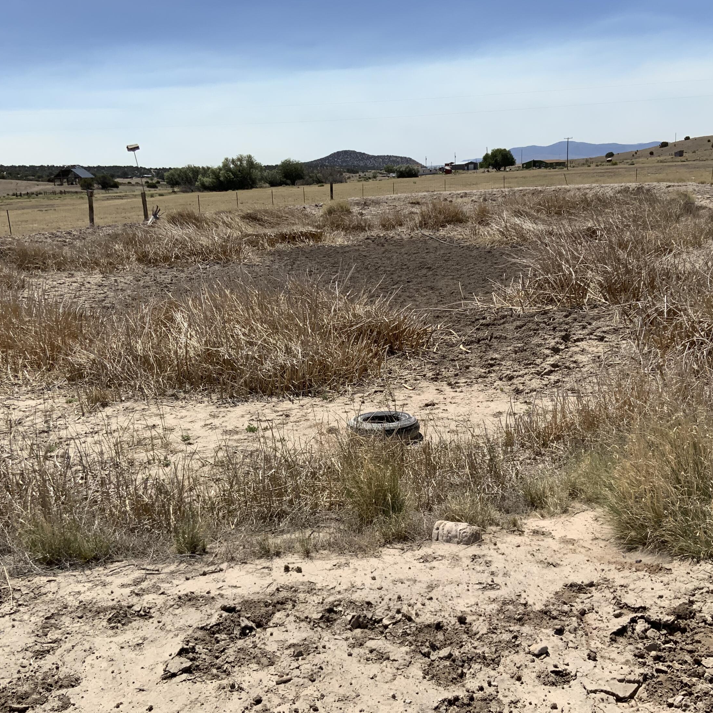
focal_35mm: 35
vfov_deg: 47.2
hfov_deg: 47.2
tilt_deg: -11.1
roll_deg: +3.3
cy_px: 362
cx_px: 375
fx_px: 816
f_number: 1.8
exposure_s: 1/3322
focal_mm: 3
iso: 20
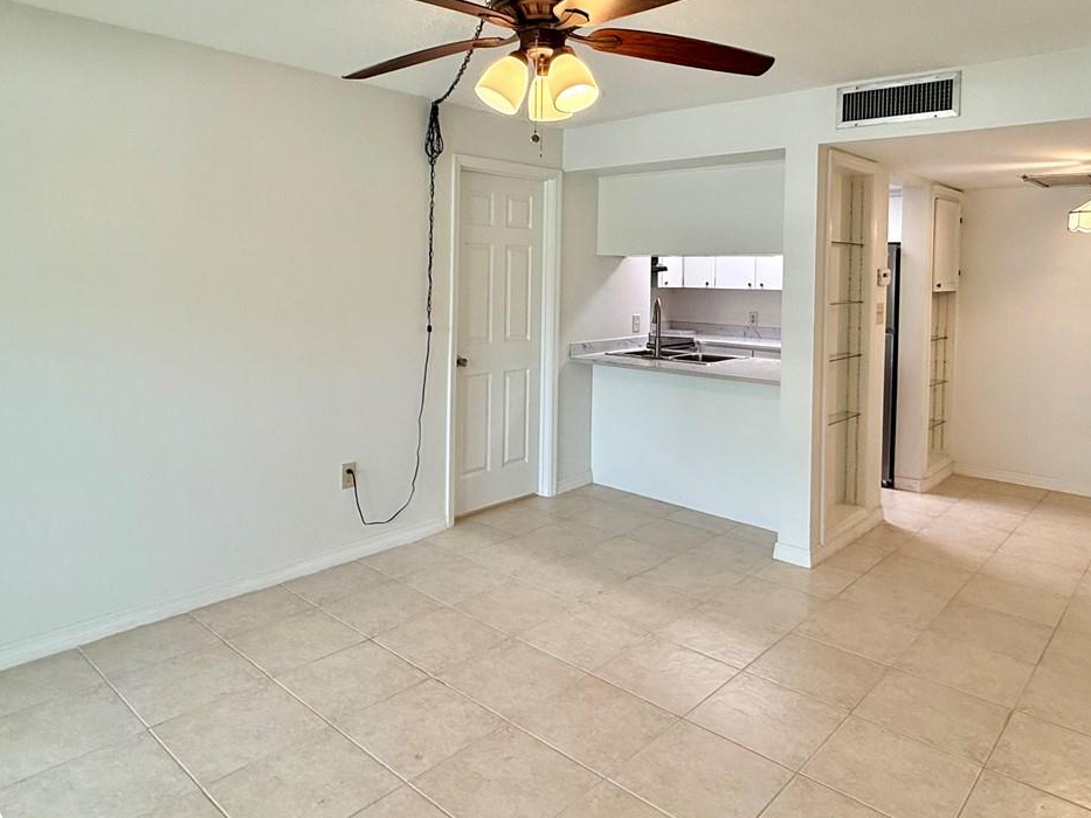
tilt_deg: -1.5
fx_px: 757
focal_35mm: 24
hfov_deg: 71.5
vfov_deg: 56.0
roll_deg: -0.7
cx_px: 585
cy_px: 294
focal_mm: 2.22
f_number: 2.2
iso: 200
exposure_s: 1/120
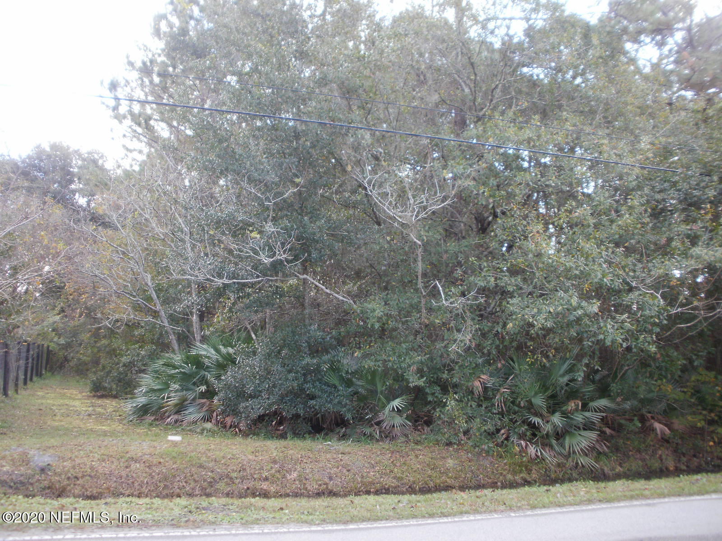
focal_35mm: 36
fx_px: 751
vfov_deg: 39.7
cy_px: 270
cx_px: 361
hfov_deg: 51.4
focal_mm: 6.3
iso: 100
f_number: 3.5
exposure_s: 1/50
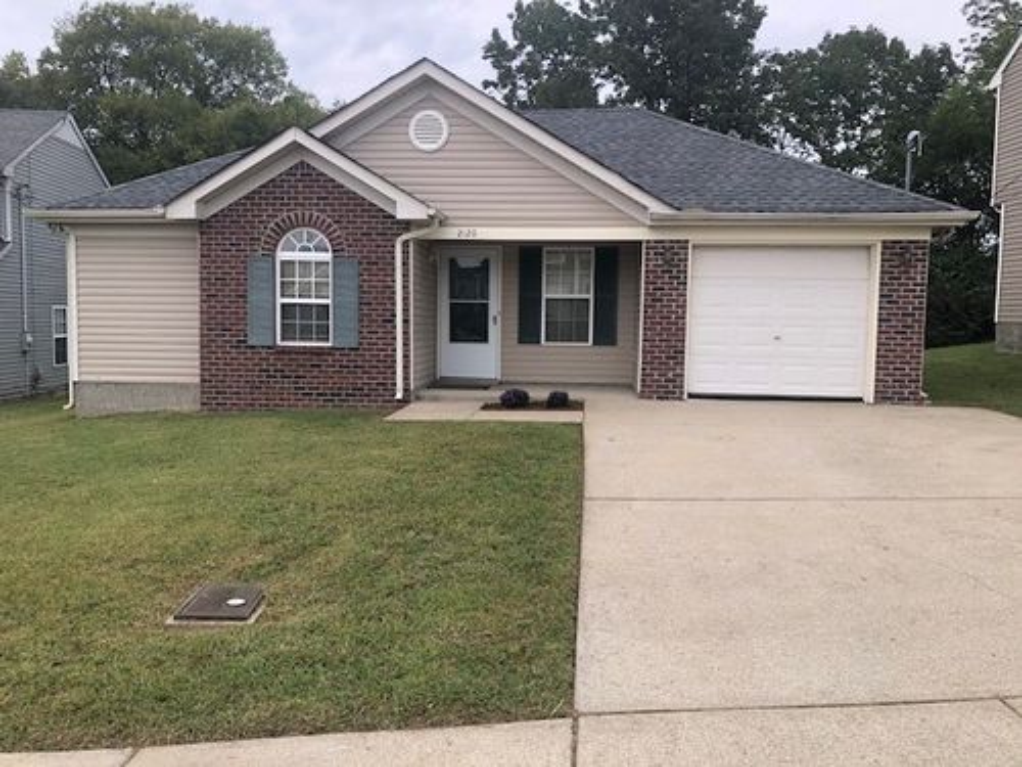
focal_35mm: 28
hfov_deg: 63.4
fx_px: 827
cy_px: 384
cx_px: 511
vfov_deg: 49.7
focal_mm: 3.99
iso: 20
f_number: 1.8
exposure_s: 1/873
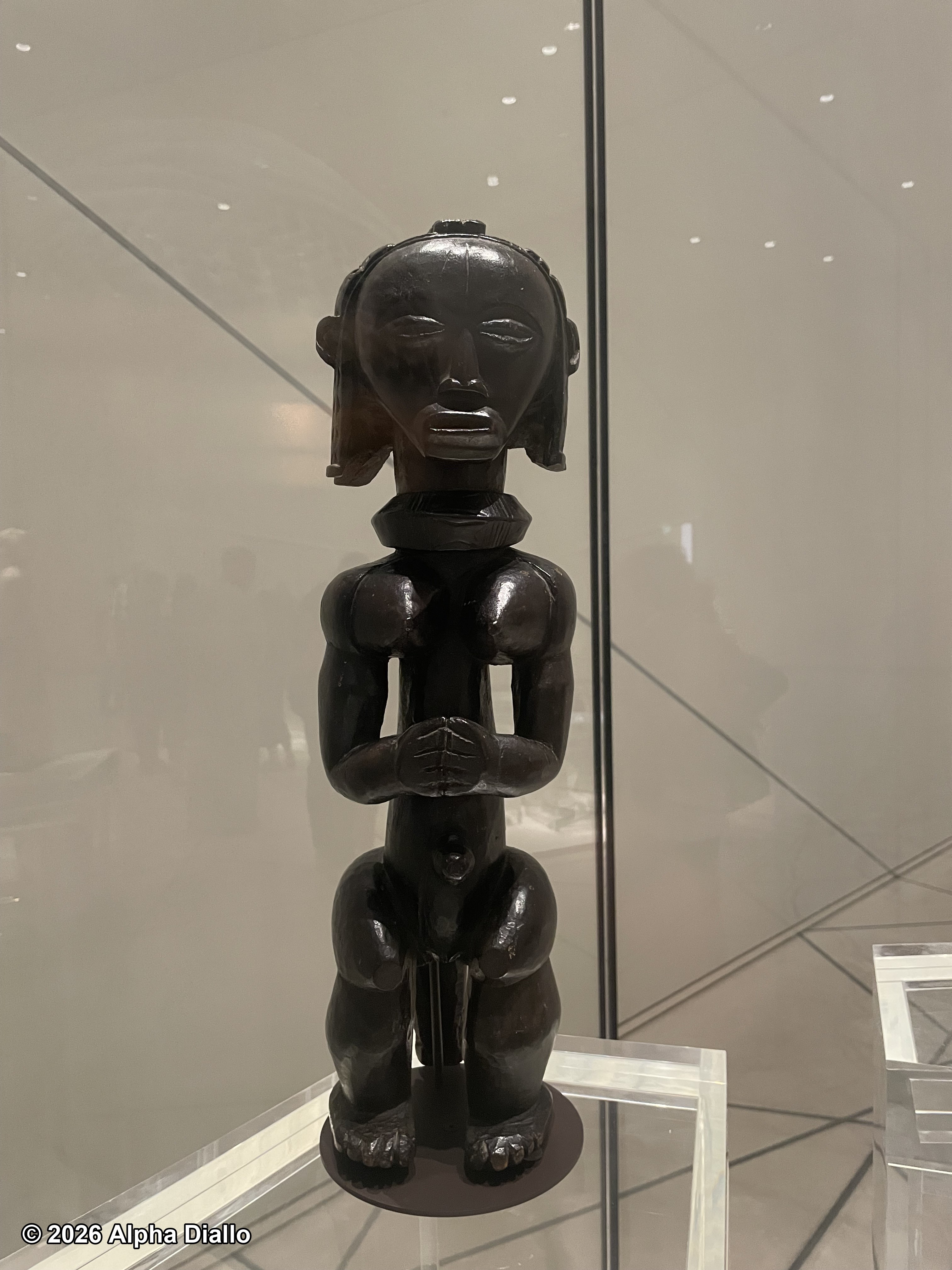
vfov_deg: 67.3
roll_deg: +1.1
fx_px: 953
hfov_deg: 53.1
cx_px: 476
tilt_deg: -2.2
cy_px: 635
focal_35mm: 26
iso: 400
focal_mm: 4.2
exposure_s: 1/49
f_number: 1.6
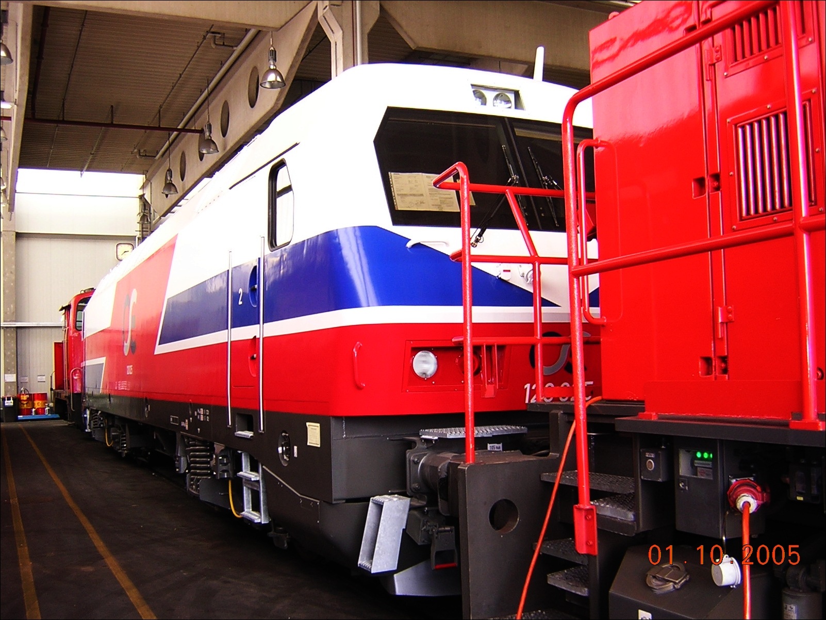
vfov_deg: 39.7
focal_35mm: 36
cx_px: 413
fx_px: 859
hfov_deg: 51.3
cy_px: 310
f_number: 2.6
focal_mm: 4.7
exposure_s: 1/43.3
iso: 141
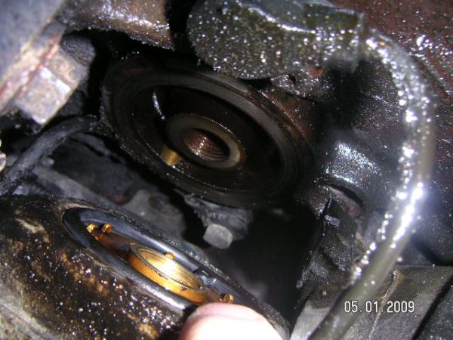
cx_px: 226
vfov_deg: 37.7
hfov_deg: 49.0
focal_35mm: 38
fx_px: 497
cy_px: 170
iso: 160
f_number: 6.7
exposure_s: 1/45
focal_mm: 6
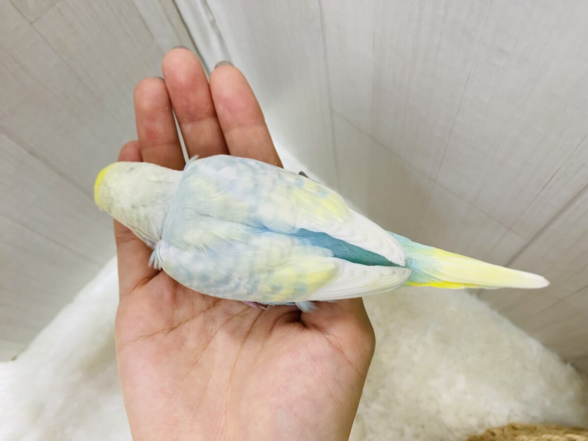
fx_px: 425
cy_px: 220
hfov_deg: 69.4
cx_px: 294
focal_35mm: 25
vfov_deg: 54.9
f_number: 1.8
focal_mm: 4.25
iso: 64
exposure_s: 1/50
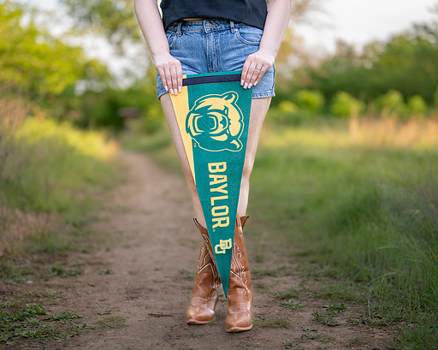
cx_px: 219
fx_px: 894
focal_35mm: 69
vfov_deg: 22.1
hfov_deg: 27.5
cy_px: 182
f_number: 1.2
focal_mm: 50
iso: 320
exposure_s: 1/1250
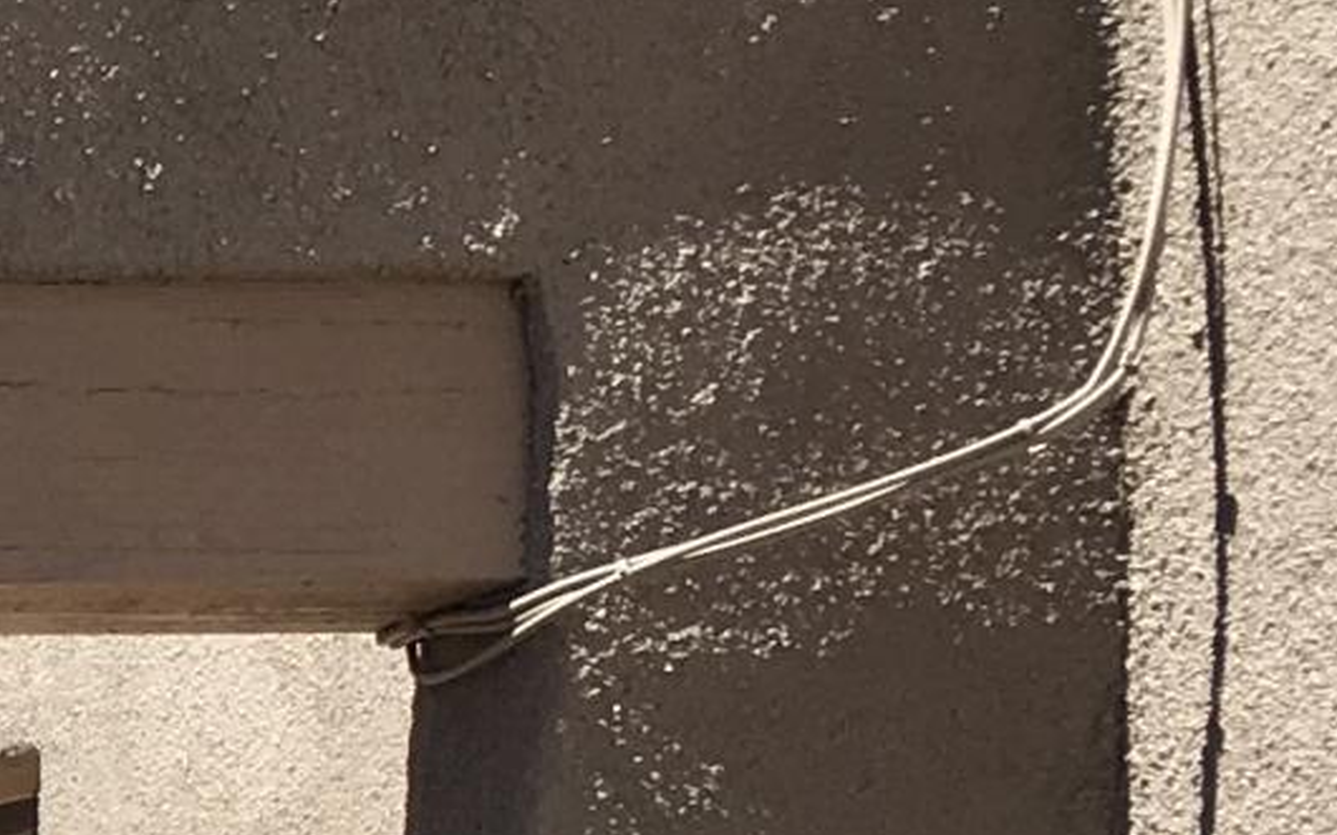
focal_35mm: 174
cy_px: 1287
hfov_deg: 10.7
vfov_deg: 7.4
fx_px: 6339
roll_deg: -0.8
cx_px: -1587
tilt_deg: +1.8
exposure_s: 1/1570
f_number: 2.2
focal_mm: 4.15
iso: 25
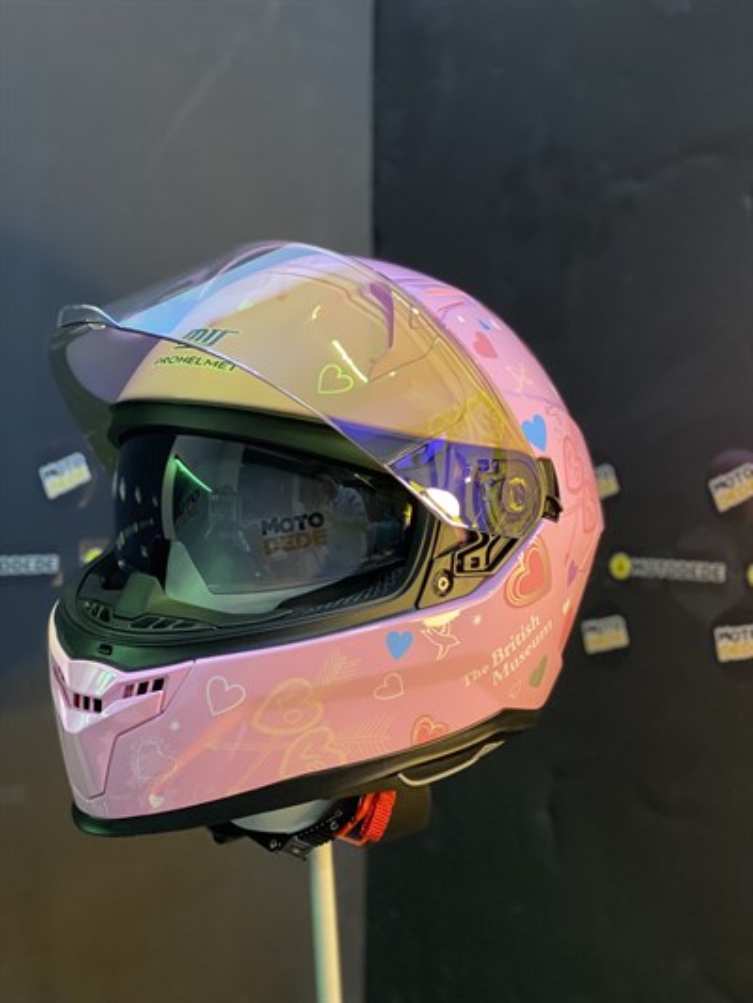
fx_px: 1508
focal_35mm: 52
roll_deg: -1.3
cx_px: 376
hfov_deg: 28.0
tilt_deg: -0.7
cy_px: 502
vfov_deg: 36.8
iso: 400
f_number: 2
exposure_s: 1/37
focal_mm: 6
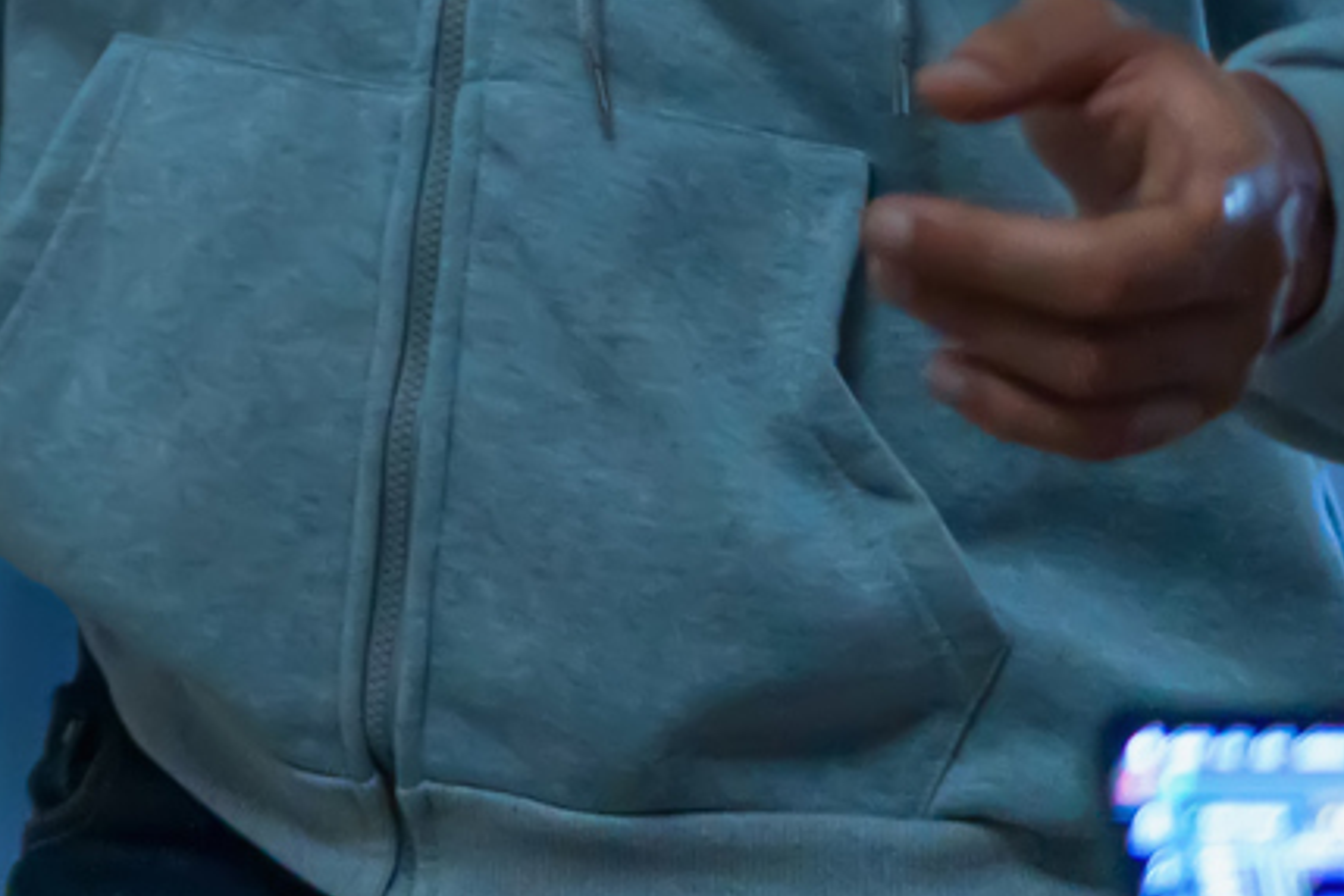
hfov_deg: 8.1
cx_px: -819
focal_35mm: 247
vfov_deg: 5.4
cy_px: -905
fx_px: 9221
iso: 1600
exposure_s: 1/80
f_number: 1.4
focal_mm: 50
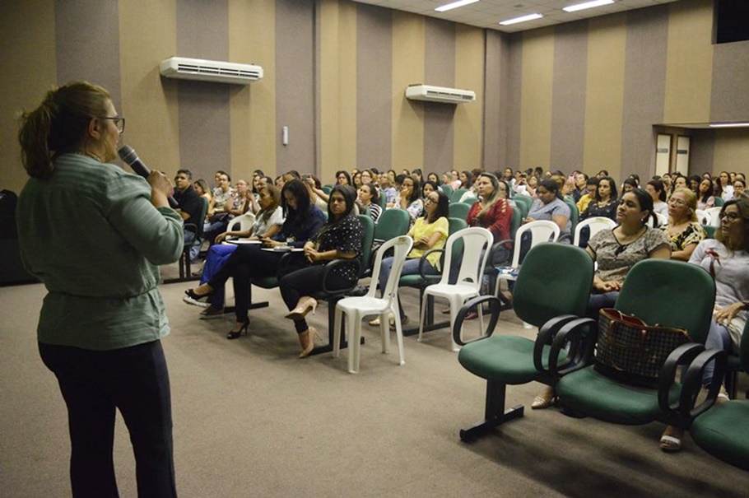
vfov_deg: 47.8
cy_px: 249
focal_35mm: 27
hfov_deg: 67.4
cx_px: 374
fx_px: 561
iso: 3200
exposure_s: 1/200
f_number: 3.5
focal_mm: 18
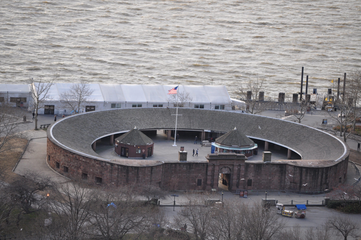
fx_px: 2028
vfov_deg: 6.8
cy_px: 120
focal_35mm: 202
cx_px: 180
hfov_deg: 10.2
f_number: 5
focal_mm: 135
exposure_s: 1/400
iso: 400
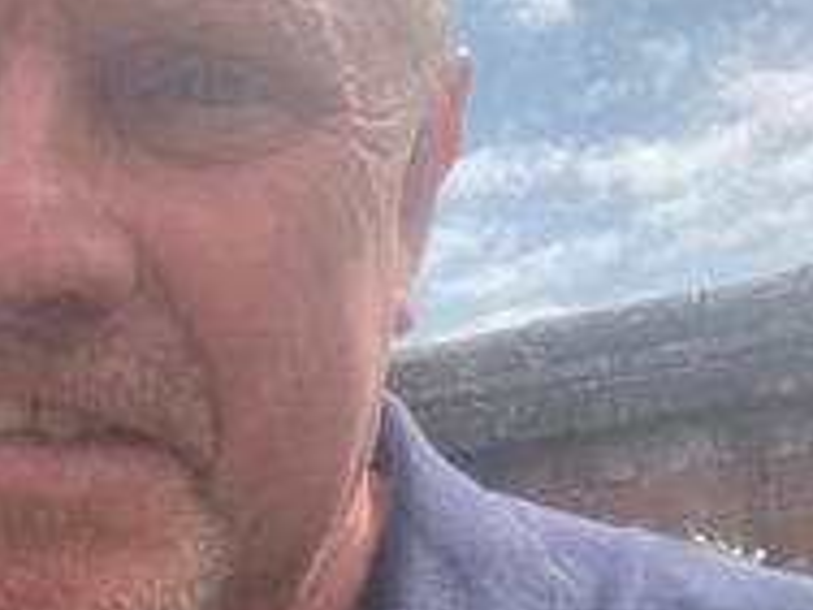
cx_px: 95
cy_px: 331
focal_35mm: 68
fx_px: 1597
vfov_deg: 21.6
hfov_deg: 27.6
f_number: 2.2
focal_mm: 2.87
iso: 20
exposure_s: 1/499
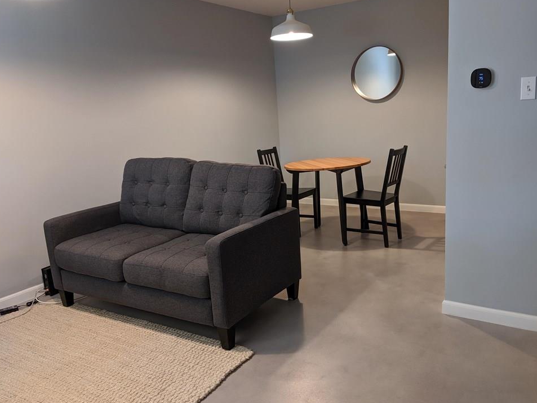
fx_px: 450
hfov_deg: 61.6
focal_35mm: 29
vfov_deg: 48.2
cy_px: 201
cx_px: 280
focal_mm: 4.44
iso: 92
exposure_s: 1/24
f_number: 1.8
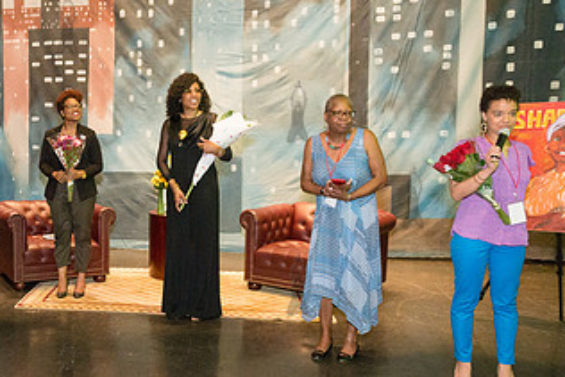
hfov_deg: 41.3
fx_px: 691
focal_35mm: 44
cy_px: 197
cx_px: 66
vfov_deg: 30.5
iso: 3200
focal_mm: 24
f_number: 3.2
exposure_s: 1/400
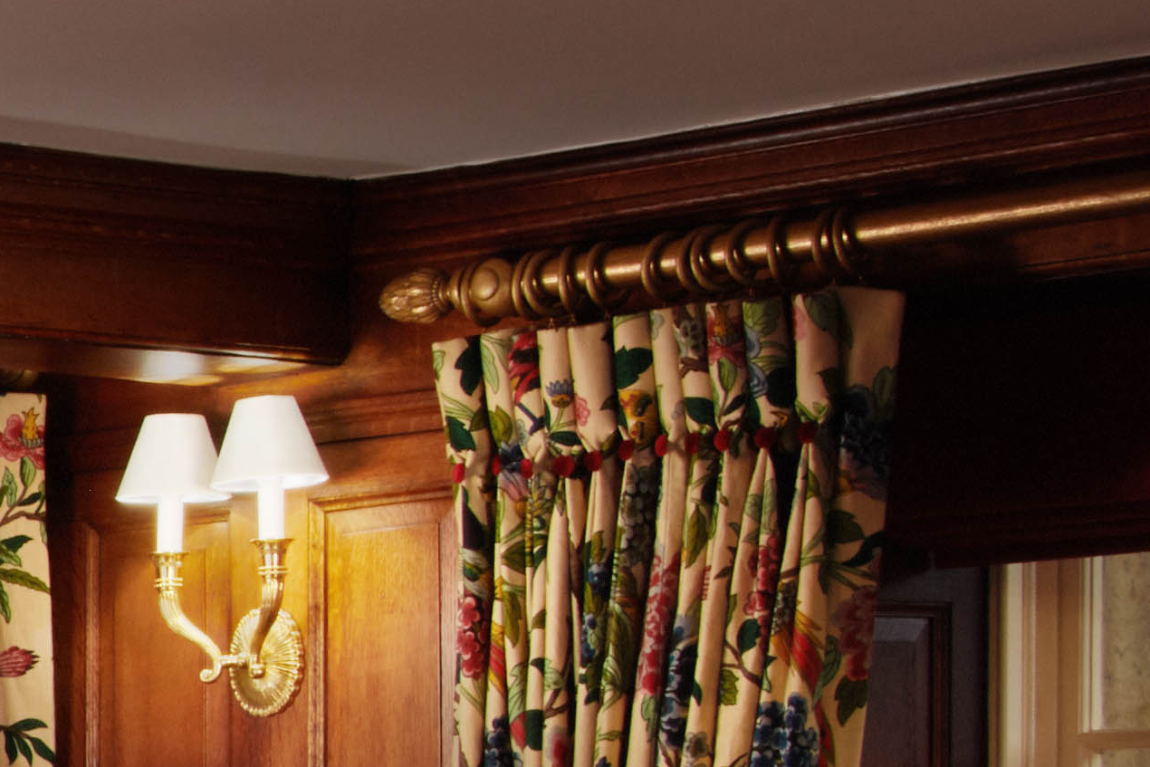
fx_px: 5814
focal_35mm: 182
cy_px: 1190
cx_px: -2156
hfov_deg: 9.3
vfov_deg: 7.4
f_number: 16
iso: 100
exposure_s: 1/250
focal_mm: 28
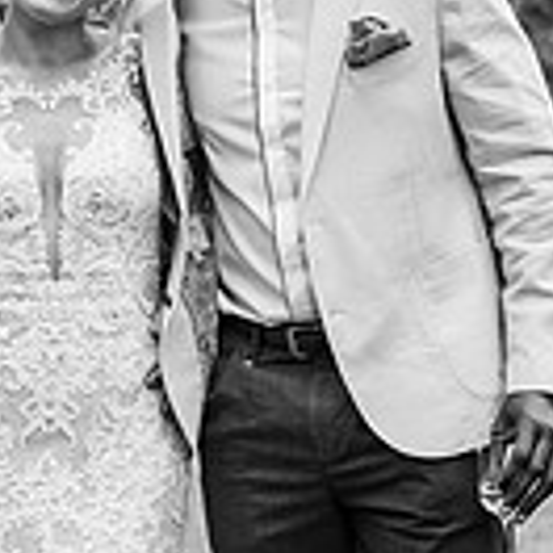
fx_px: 5748
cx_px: -138
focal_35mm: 318
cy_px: 406
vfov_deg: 5.5
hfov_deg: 5.5
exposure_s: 1/500
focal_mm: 85
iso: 100
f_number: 3.5
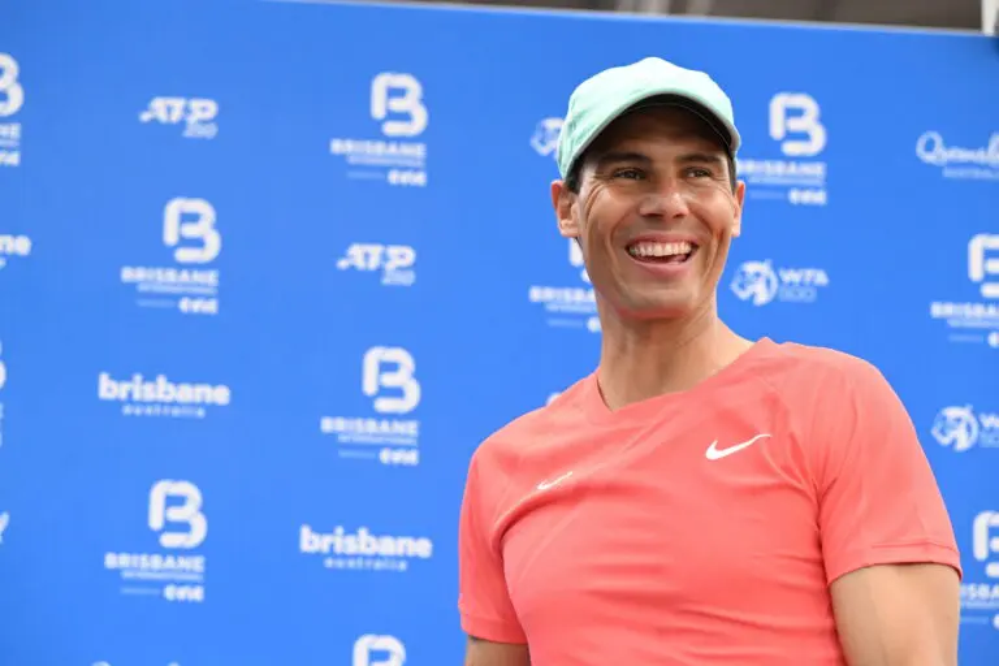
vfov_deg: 11.4
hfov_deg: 17.1
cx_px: 500
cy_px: 333
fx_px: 3330
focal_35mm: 120
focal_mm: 120
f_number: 4.5
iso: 3200
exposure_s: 1/1250
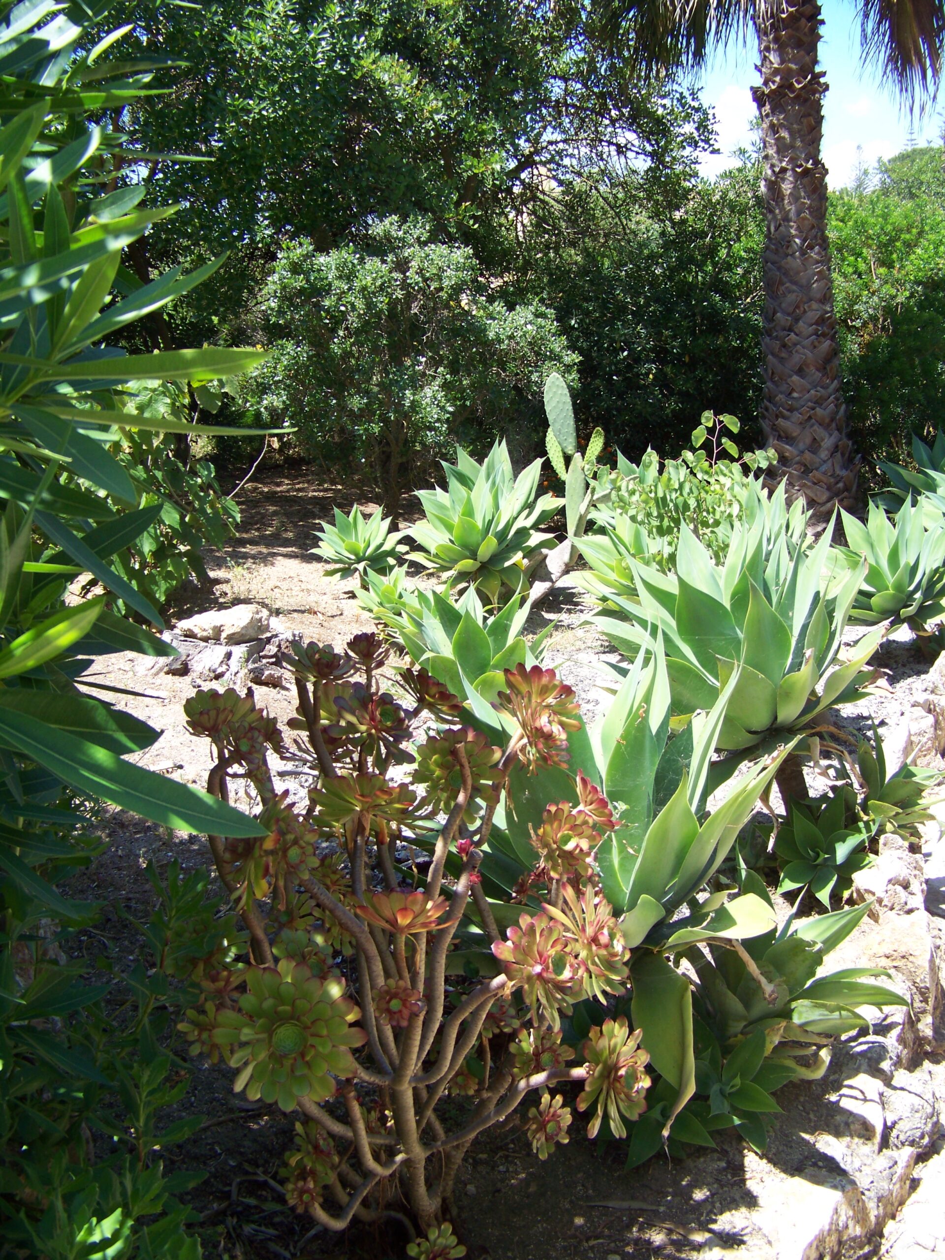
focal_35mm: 36
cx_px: 472
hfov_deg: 39.7
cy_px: 630
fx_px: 1310
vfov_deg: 51.4
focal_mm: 5.85
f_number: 2.8
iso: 66
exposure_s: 1/400
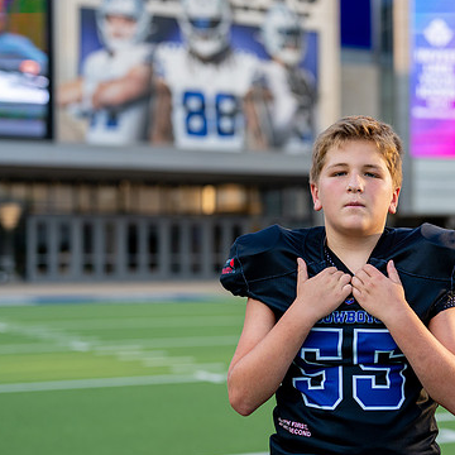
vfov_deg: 21.1
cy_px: 253
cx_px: 369
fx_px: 1219
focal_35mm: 82
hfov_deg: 20.9
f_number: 2
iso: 100
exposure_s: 1/1000
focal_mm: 50
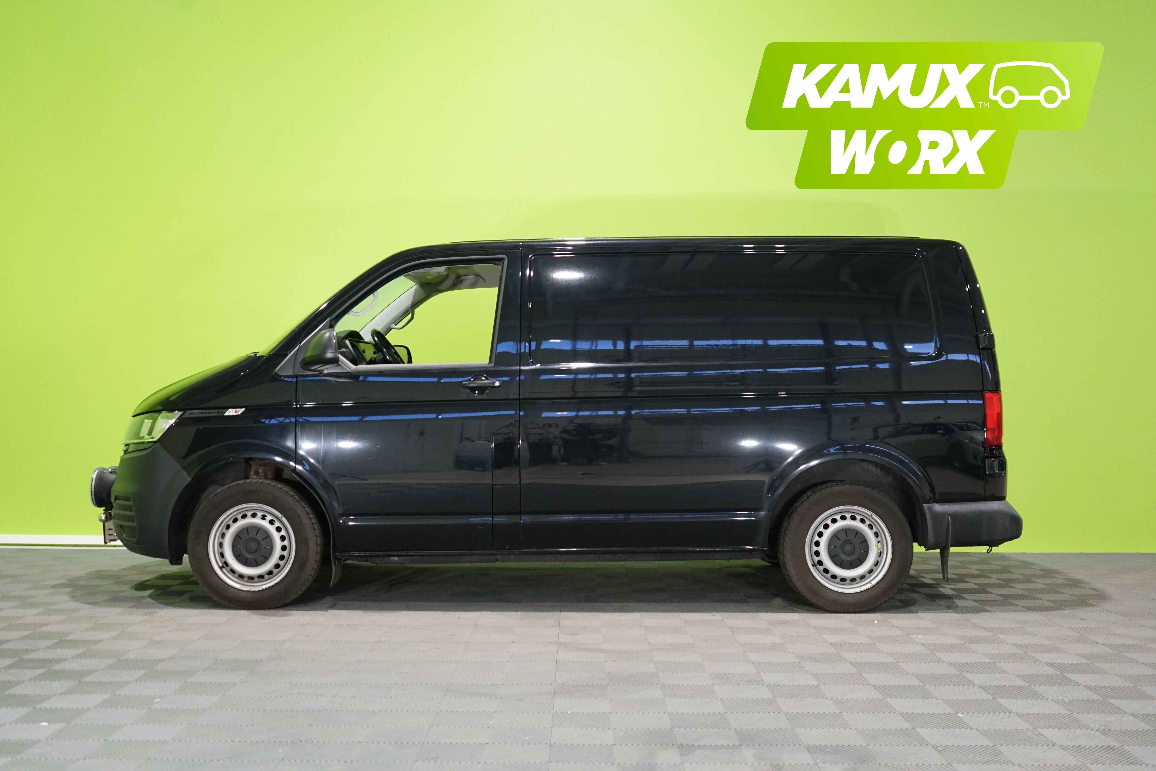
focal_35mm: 38
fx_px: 1220
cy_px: 386
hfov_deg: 50.7
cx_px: 578
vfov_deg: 35.1
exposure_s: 1/125
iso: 2500
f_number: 4
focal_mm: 38
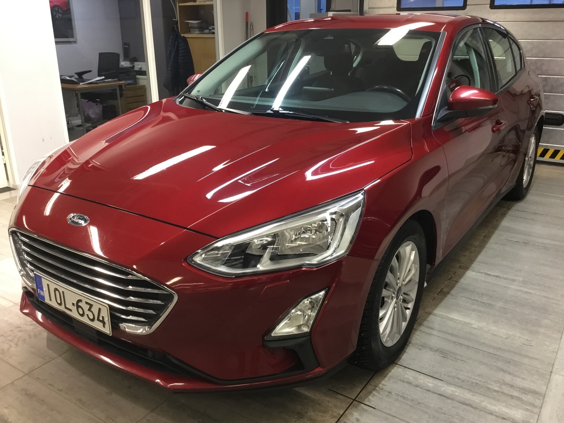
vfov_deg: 45.4
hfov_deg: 58.4
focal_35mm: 31
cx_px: 282
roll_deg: +0.8
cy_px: 212
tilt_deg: -19.9
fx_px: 505
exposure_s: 1/33
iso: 125
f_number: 2.4
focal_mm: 3.3
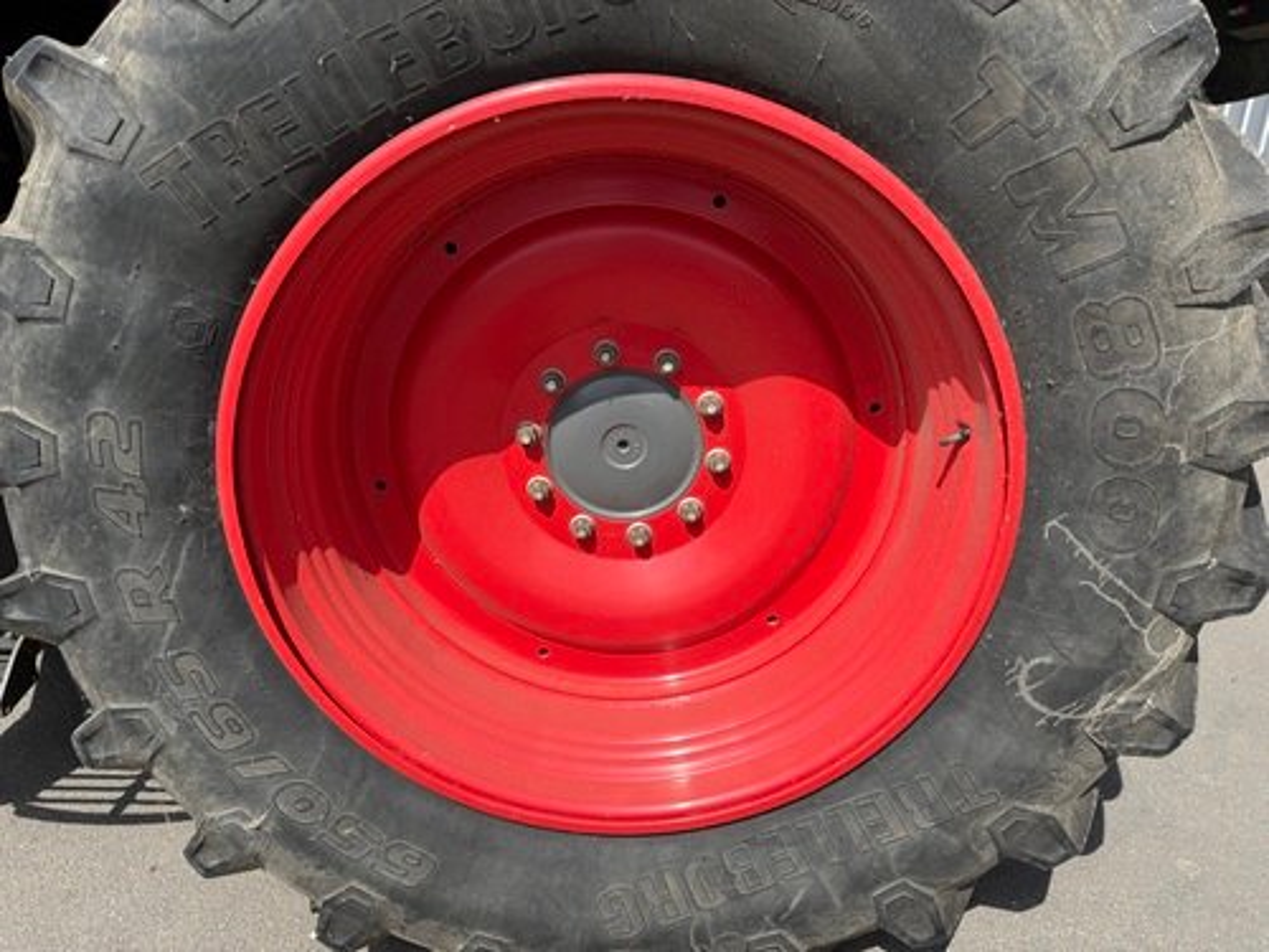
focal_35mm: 24
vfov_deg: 56.8
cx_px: 634
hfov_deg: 71.6
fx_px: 880
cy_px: 476
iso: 80
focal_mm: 6.76
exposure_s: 1/2703
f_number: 1.78
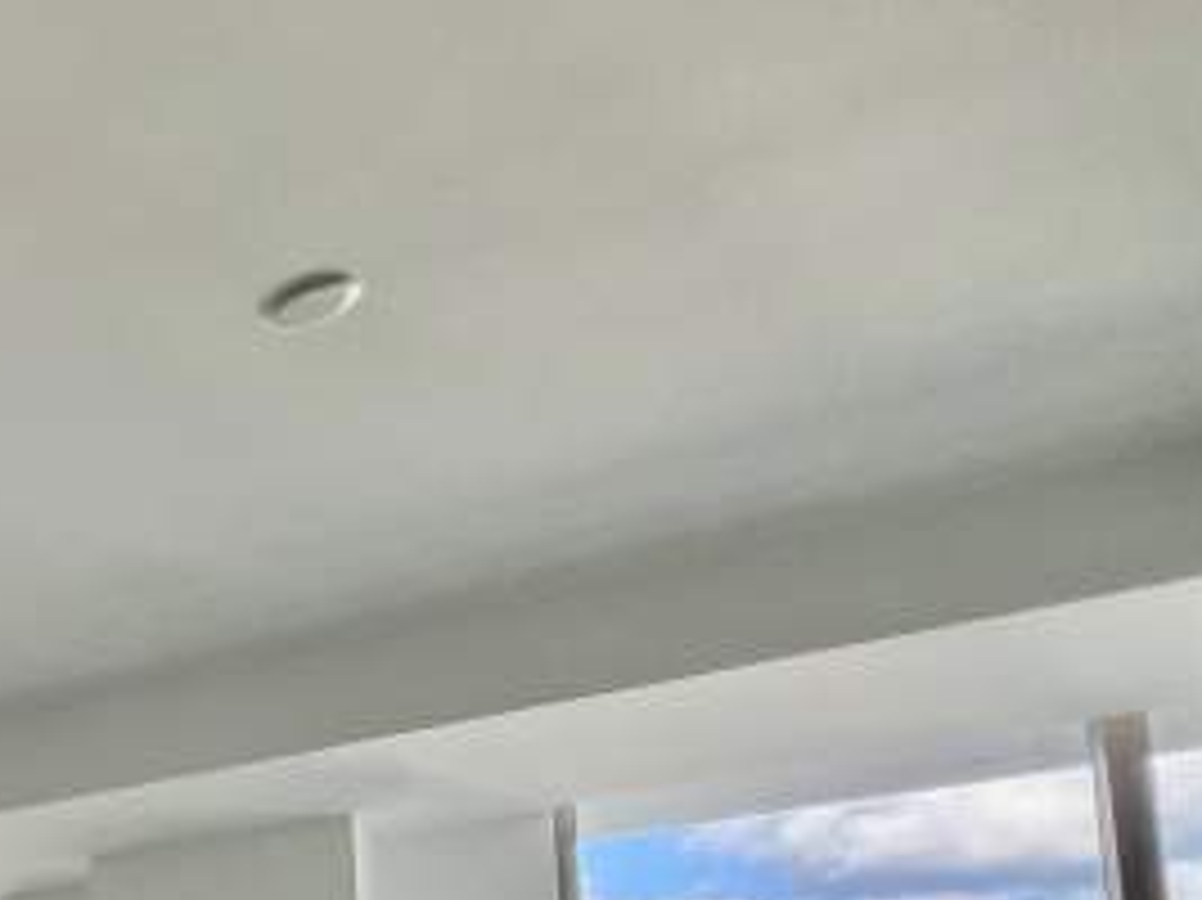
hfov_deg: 29.7
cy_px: 1125
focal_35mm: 39
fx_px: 1354
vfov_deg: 30.3
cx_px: -576
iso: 32
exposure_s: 1/137
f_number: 1.8
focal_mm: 1.57
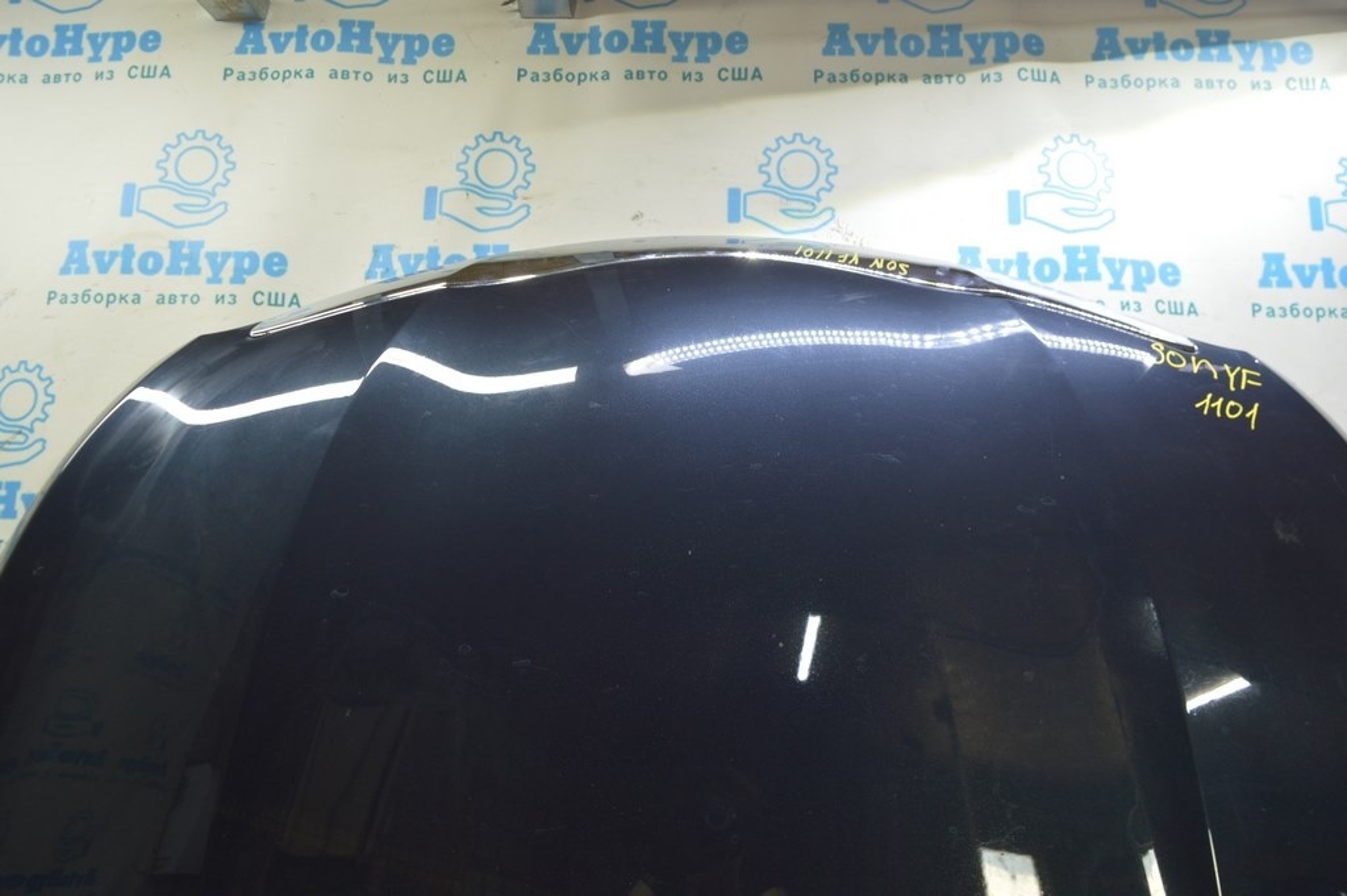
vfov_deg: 43.5
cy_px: 448
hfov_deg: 62.0
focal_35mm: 30
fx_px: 1122
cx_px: 674
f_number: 5.6
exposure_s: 1/20
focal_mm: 20
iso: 400
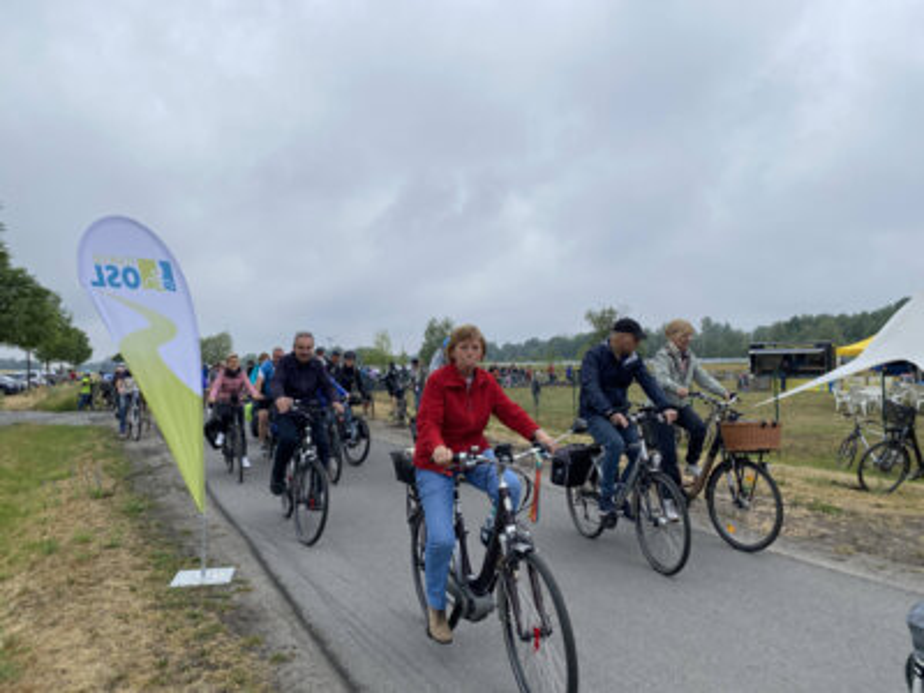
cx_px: 462
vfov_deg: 53.1
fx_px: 694
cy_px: 346
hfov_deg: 67.3
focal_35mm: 26
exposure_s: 1/1996
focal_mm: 4.2
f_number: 1.8
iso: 32
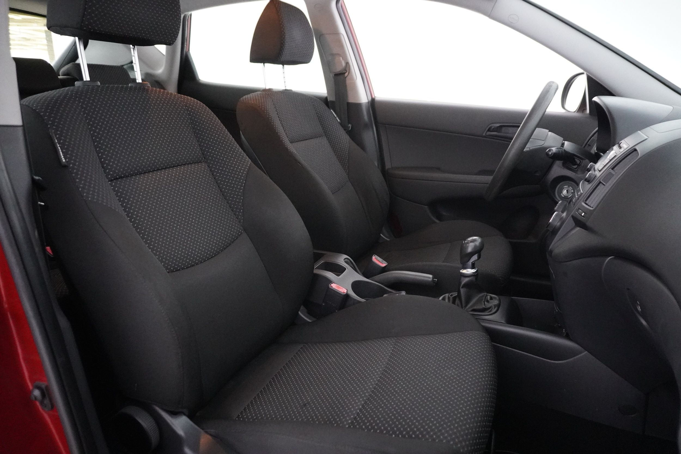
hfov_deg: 73.7
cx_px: 340
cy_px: 227
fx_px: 454
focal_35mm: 24
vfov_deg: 53.1
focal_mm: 16
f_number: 3.5
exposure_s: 1/60
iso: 6400
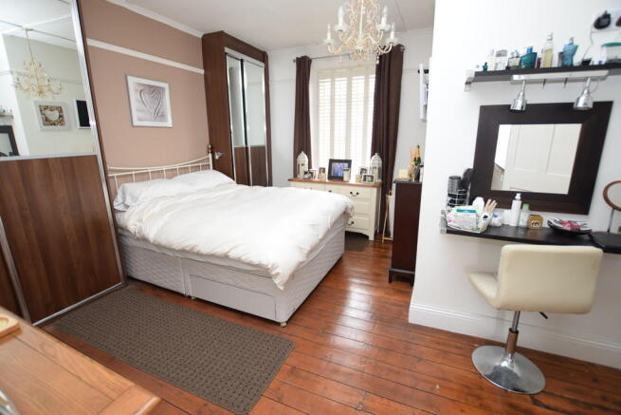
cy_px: 208
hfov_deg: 100.4
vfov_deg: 77.4
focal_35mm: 15
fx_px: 259
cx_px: 310
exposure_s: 1/60
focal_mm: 10
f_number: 3.5
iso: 900
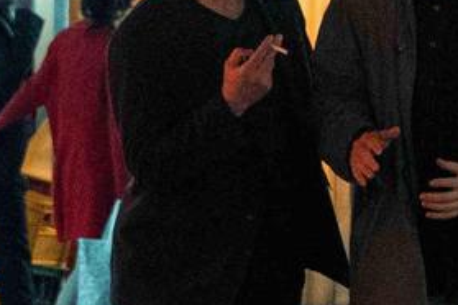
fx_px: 6373
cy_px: -80
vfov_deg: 2.7
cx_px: 360
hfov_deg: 4.1
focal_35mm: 501
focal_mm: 70
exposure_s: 1/250
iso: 12800
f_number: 4
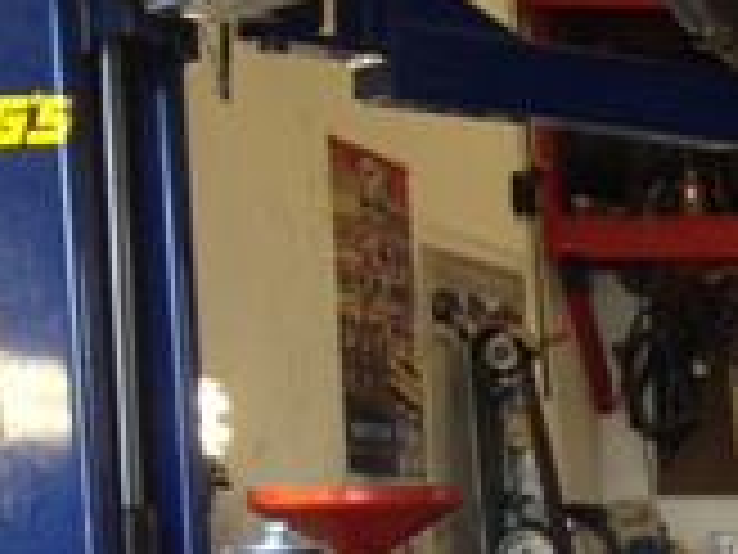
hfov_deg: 13.2
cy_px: 964
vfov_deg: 10.3
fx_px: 2921
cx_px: 1256
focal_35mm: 137
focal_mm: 4.28
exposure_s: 1/30
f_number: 2.4
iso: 80
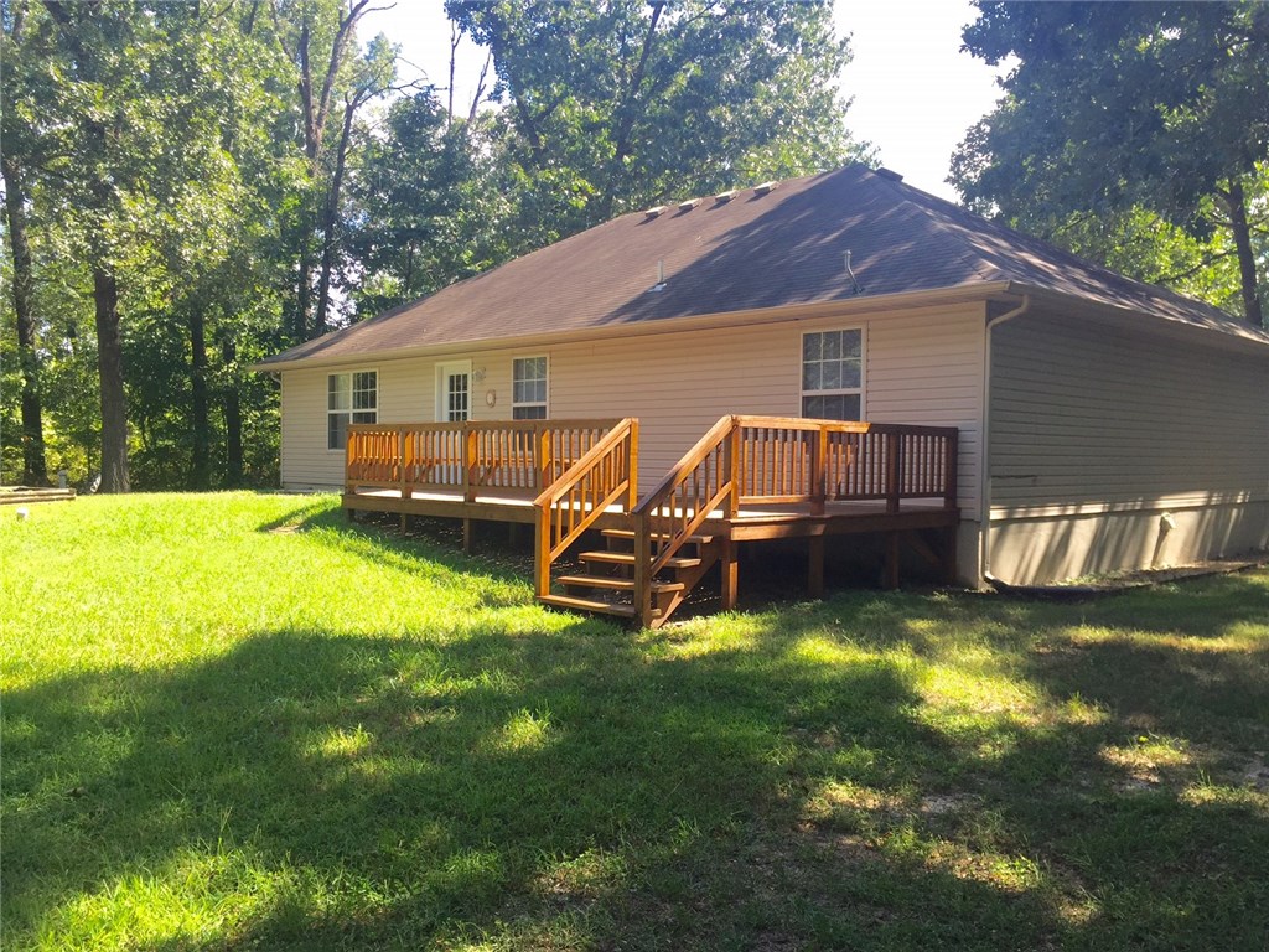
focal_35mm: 29
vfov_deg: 48.2
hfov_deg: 61.7
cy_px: 476
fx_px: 1063
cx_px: 634
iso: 32
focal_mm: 4.15
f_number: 2.2
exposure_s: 1/421
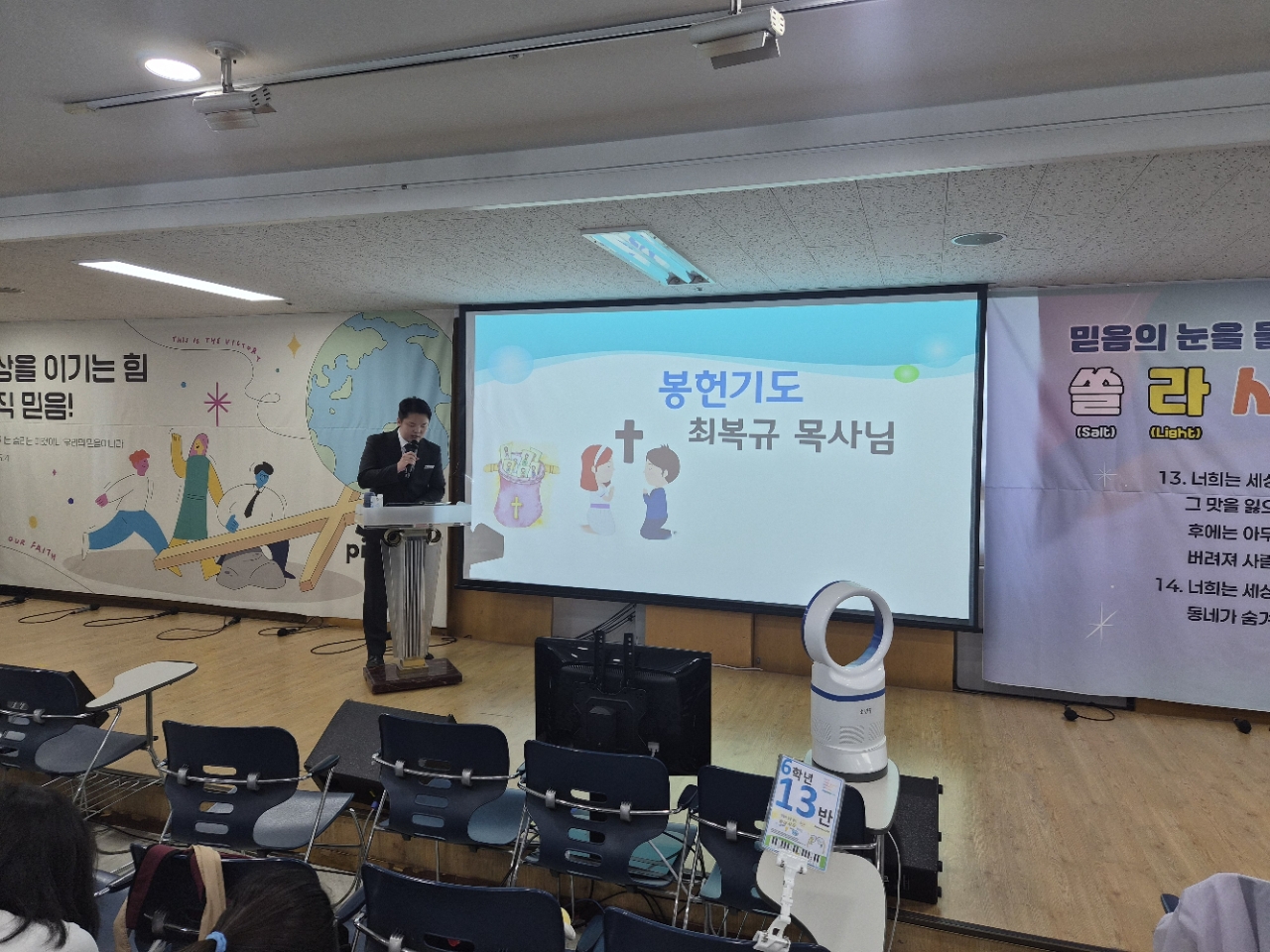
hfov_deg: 73.9
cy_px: 476
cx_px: 635
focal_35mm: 23
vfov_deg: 58.9
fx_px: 844
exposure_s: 1/120
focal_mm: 5.4
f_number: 1.8
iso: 80
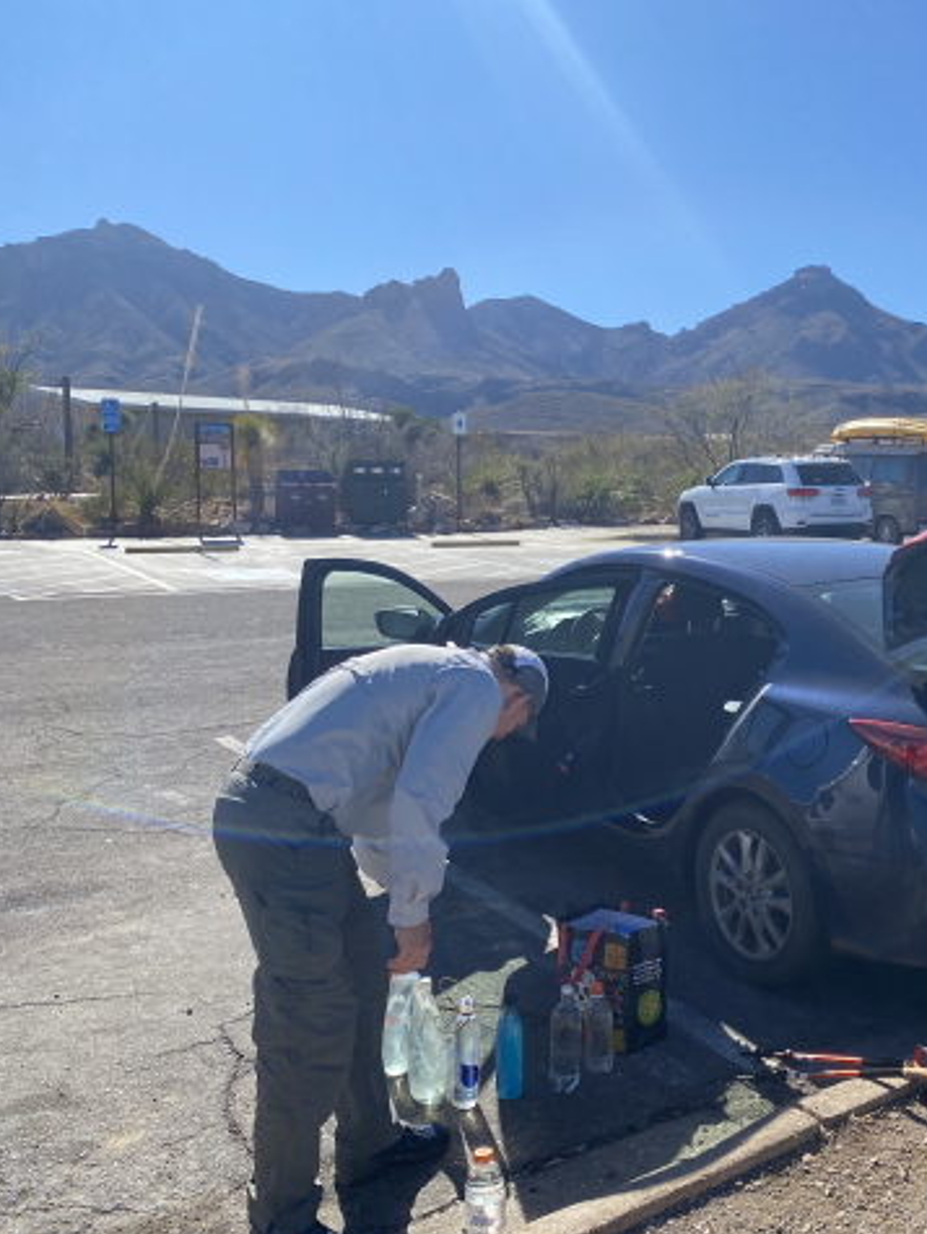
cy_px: 621
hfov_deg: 39.9
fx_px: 1248
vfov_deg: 52.6
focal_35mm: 35
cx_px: 665
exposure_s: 1/2967
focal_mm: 4.25
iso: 32
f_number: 1.8
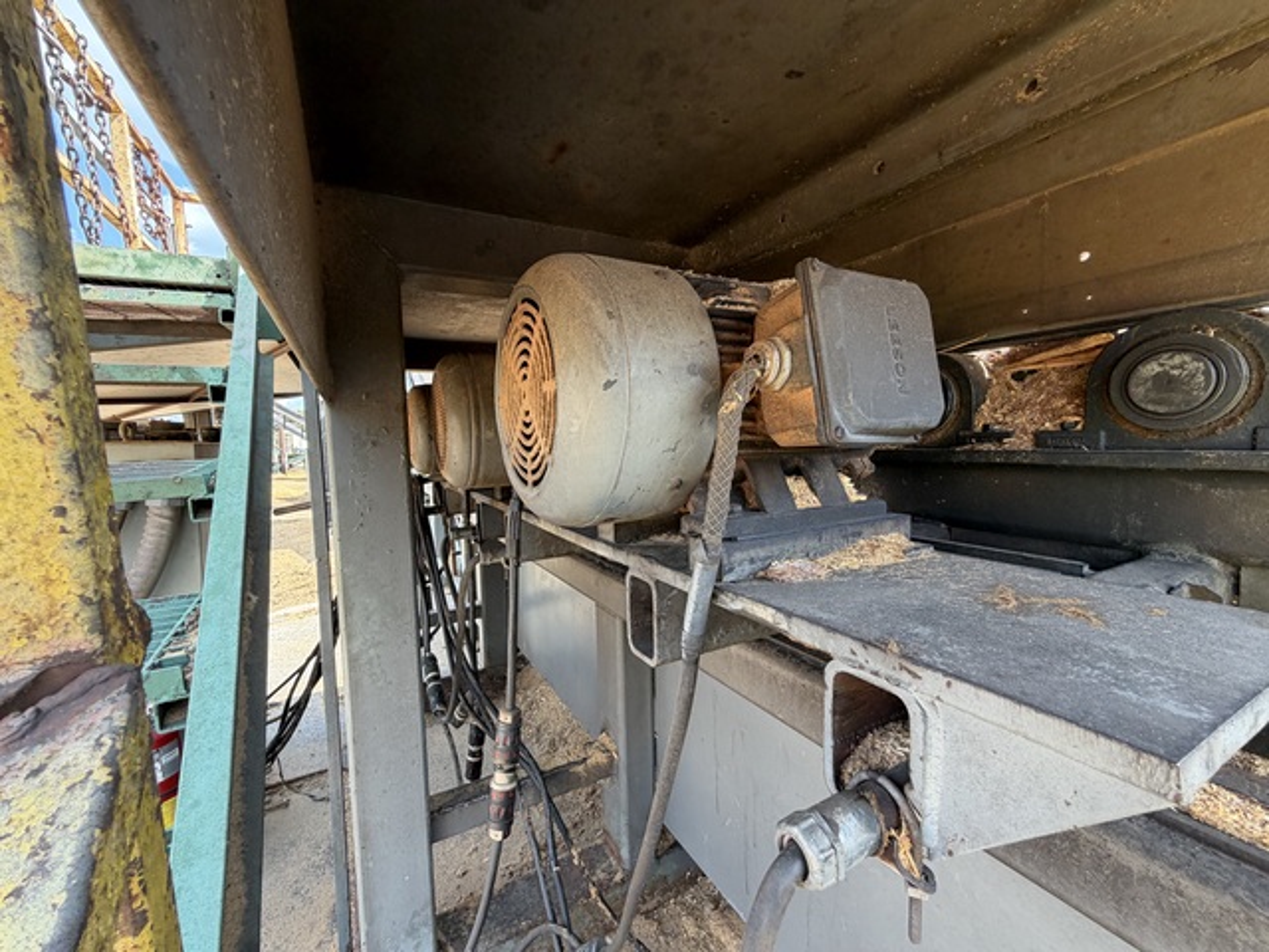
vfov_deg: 85.7
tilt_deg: -3.5
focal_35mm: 14
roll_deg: +1.2
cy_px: 476
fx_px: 513
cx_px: 634
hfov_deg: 102.1
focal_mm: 2.22
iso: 64
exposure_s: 1/121
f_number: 2.2
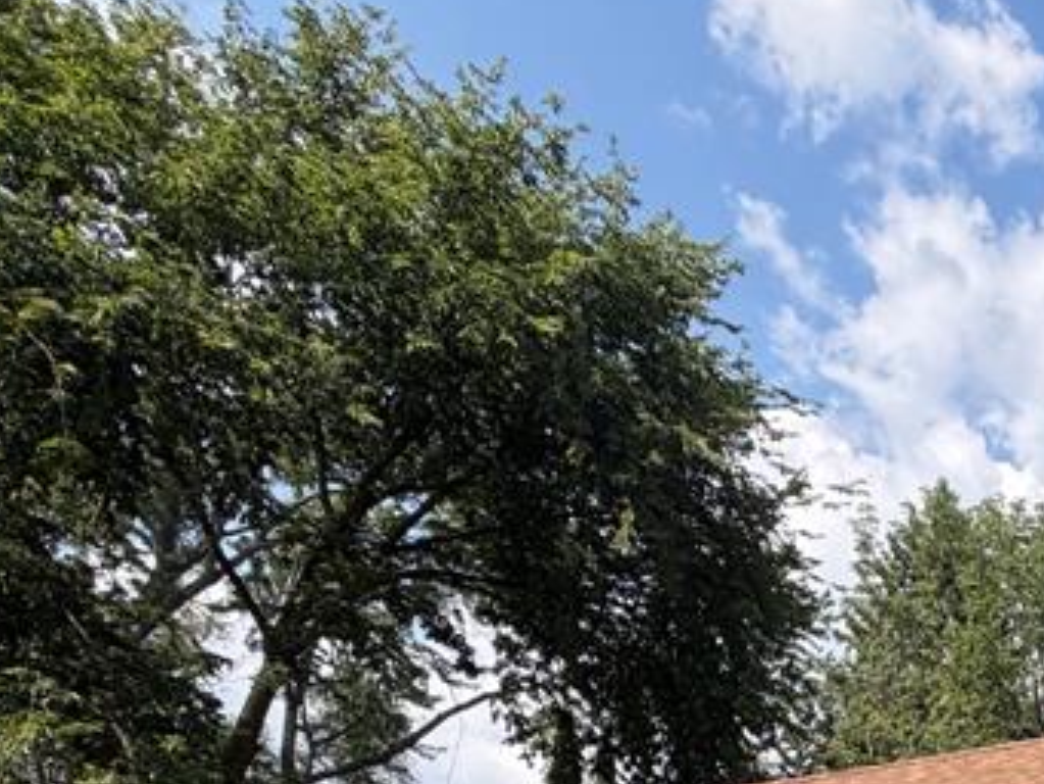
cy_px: 1133
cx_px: 1427
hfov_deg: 31.6
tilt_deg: -1.3
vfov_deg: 26.4
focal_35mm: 42
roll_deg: -0.2
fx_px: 1267
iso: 32
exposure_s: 1/770
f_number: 2.2
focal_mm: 2.22
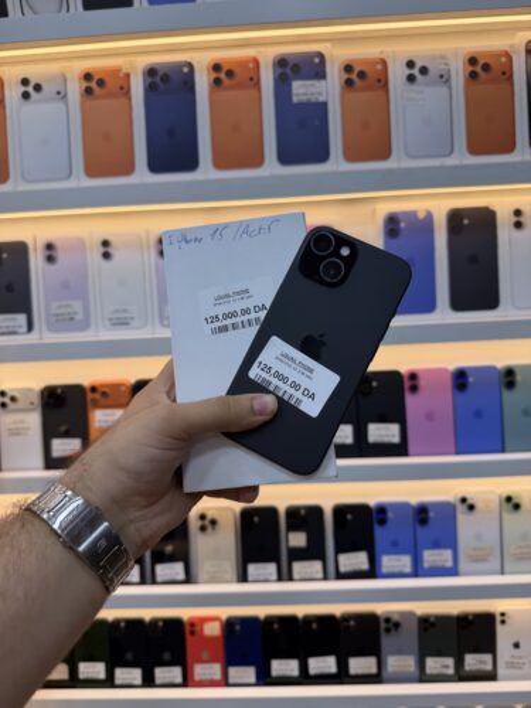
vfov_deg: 71.6
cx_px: 266
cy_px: 354
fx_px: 491
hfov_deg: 56.8
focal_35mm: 24
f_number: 1.78
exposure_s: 1/539
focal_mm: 6.76
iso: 80
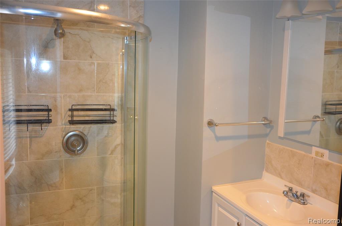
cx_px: 171
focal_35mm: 36
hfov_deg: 53.2
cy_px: 113
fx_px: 341
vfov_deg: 36.7
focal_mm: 24
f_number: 3.8
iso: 1250
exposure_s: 1/60
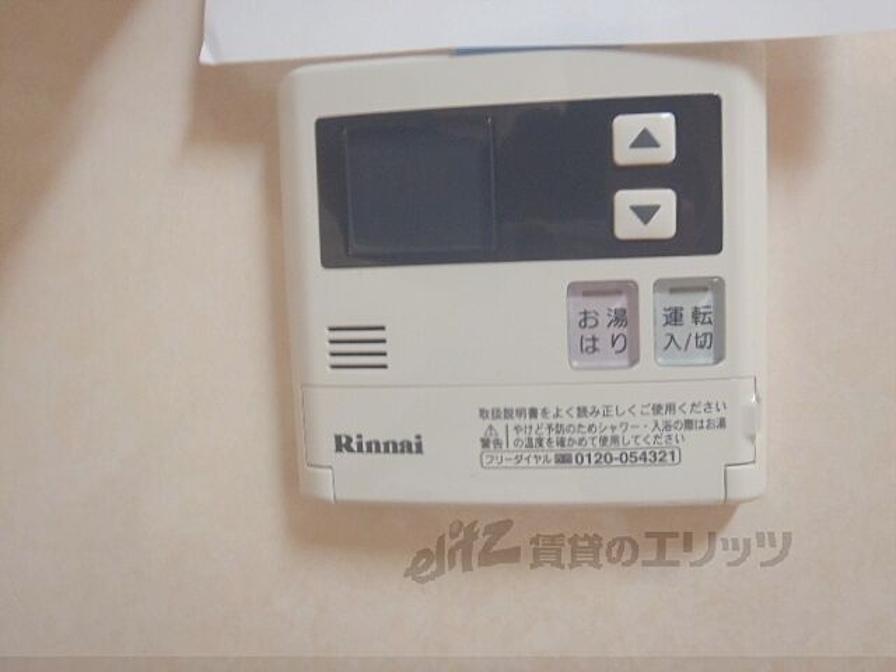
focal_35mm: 28
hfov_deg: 63.4
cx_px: 448
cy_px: 336
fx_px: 725
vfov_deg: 49.7
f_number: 3.5
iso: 200
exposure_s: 1/13
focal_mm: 5
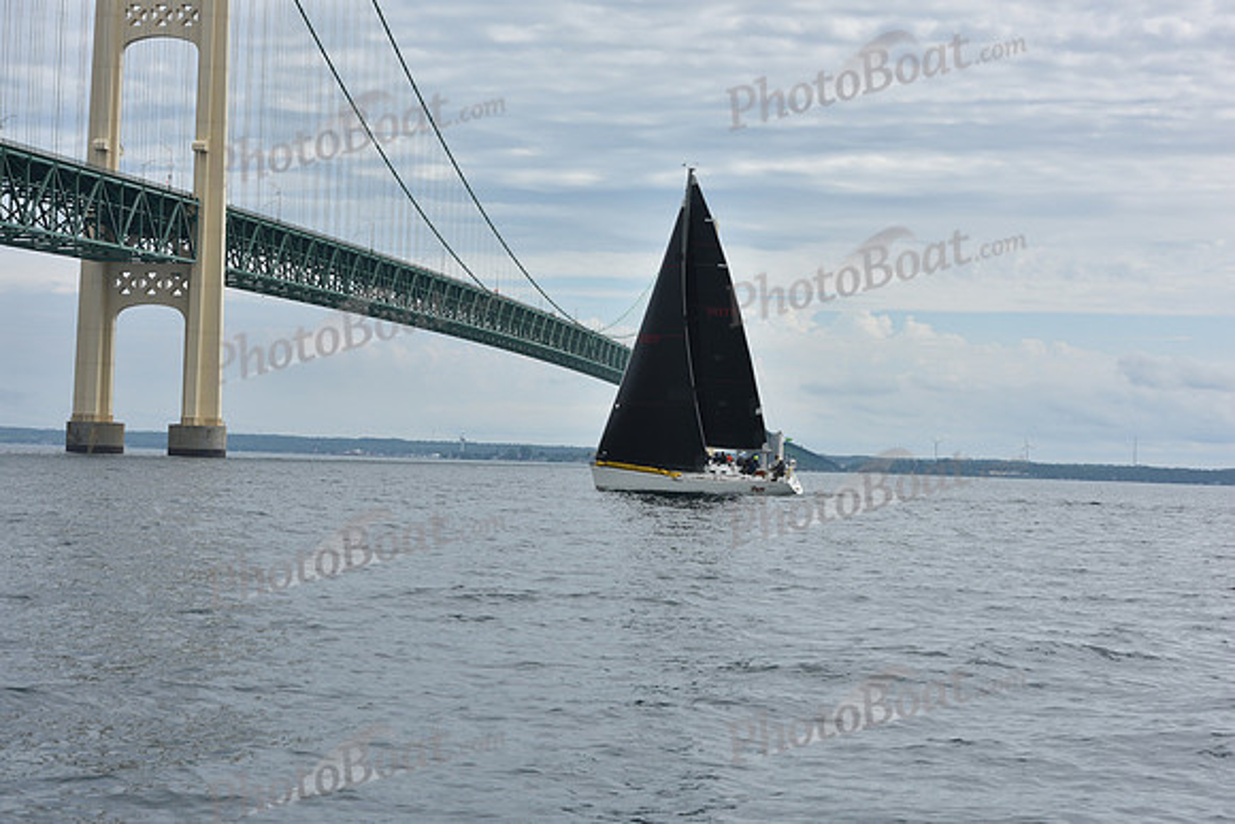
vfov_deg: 19.5
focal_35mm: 70
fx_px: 2402
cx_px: 618
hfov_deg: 28.8
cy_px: 412
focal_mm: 70
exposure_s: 1/800
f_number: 10
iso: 250
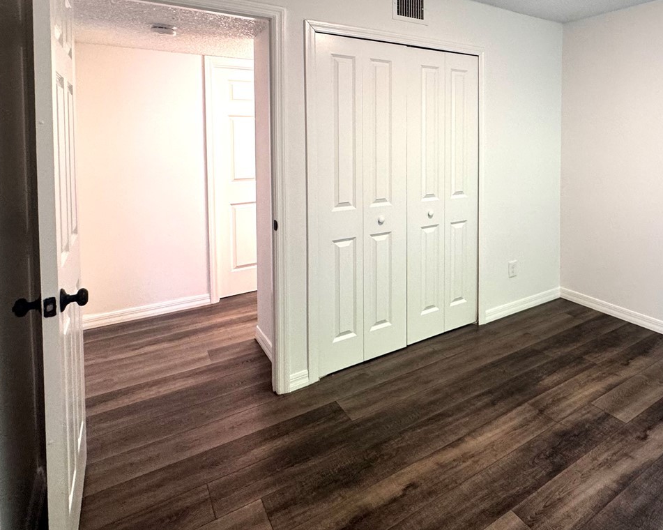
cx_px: 508
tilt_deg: -2.1
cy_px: 151
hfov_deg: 67.4
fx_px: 451
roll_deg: +0.0
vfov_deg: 58.5
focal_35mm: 23
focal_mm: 2.22
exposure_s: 1/60
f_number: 2.2
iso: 200
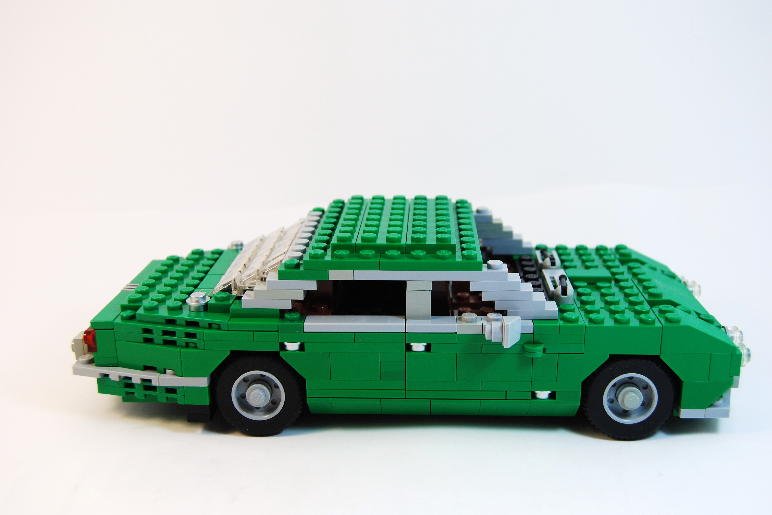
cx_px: 382
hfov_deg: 45.4
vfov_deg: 31.2
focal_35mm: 43
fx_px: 922
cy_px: 260
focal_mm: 28
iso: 200
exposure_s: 1/125
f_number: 5.6
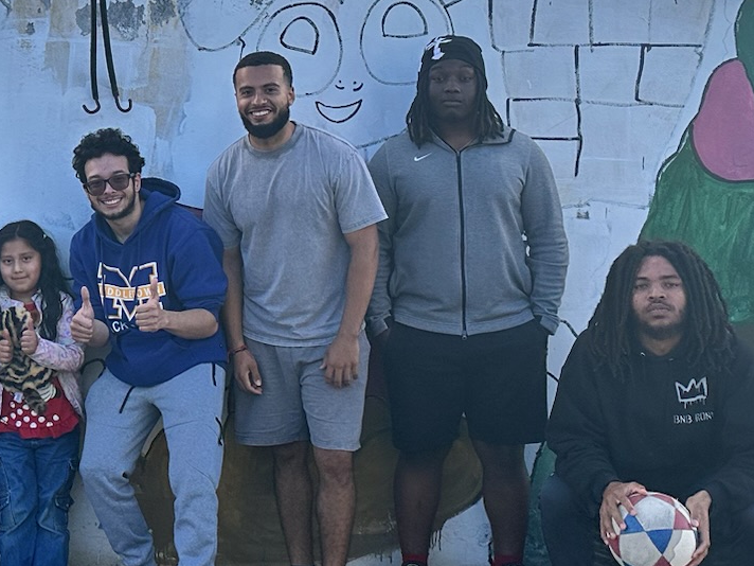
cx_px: 112
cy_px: 195
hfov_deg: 27.4
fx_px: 1503
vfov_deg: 21.2
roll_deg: -0.1
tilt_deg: -3.8
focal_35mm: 69
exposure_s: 1/3247
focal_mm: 6.86
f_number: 1.78
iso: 80
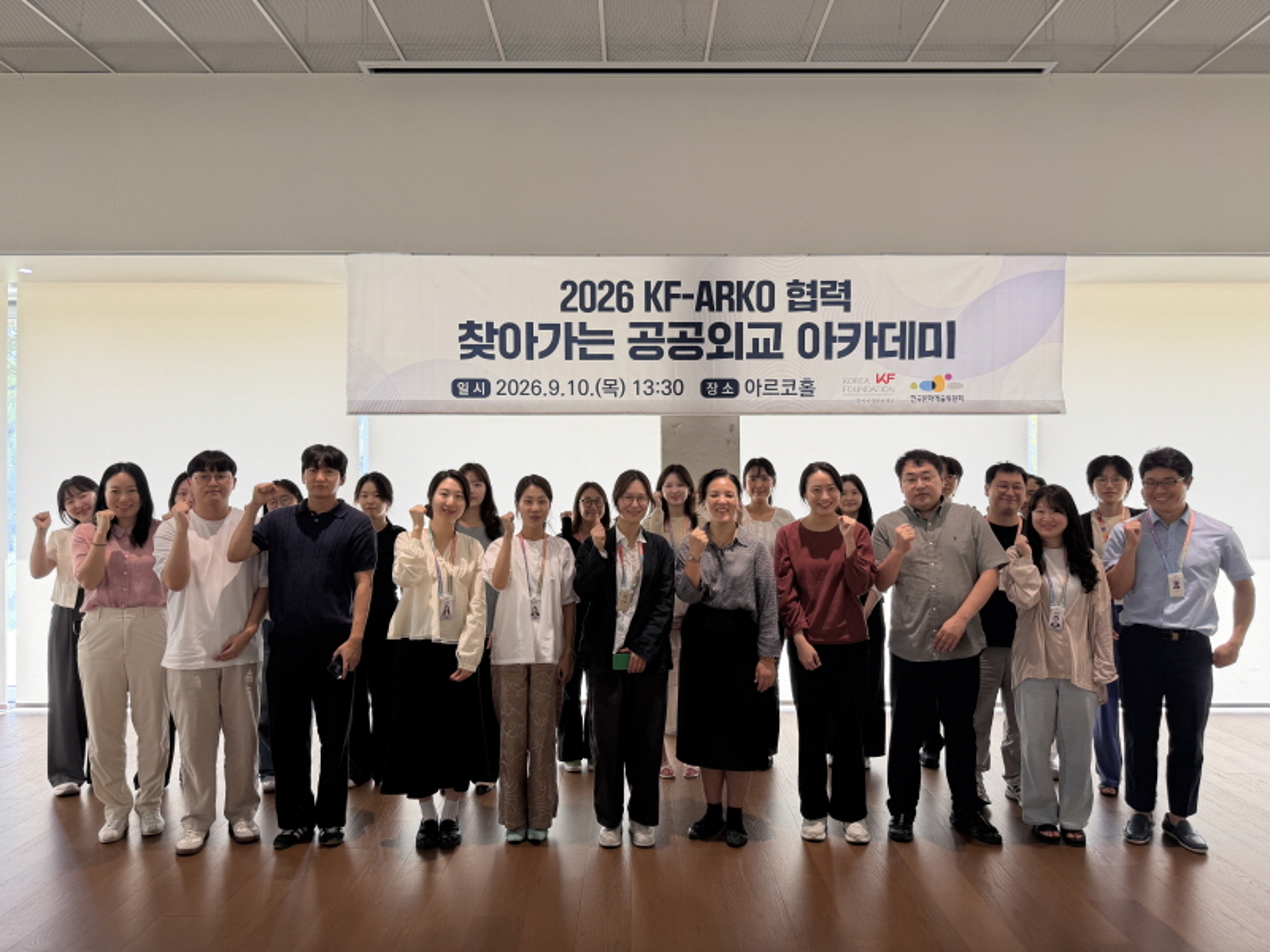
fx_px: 881
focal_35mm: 24
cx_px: 635
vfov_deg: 56.8
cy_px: 476
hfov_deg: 71.6
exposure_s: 1/147
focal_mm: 6.76
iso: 64
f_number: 1.78
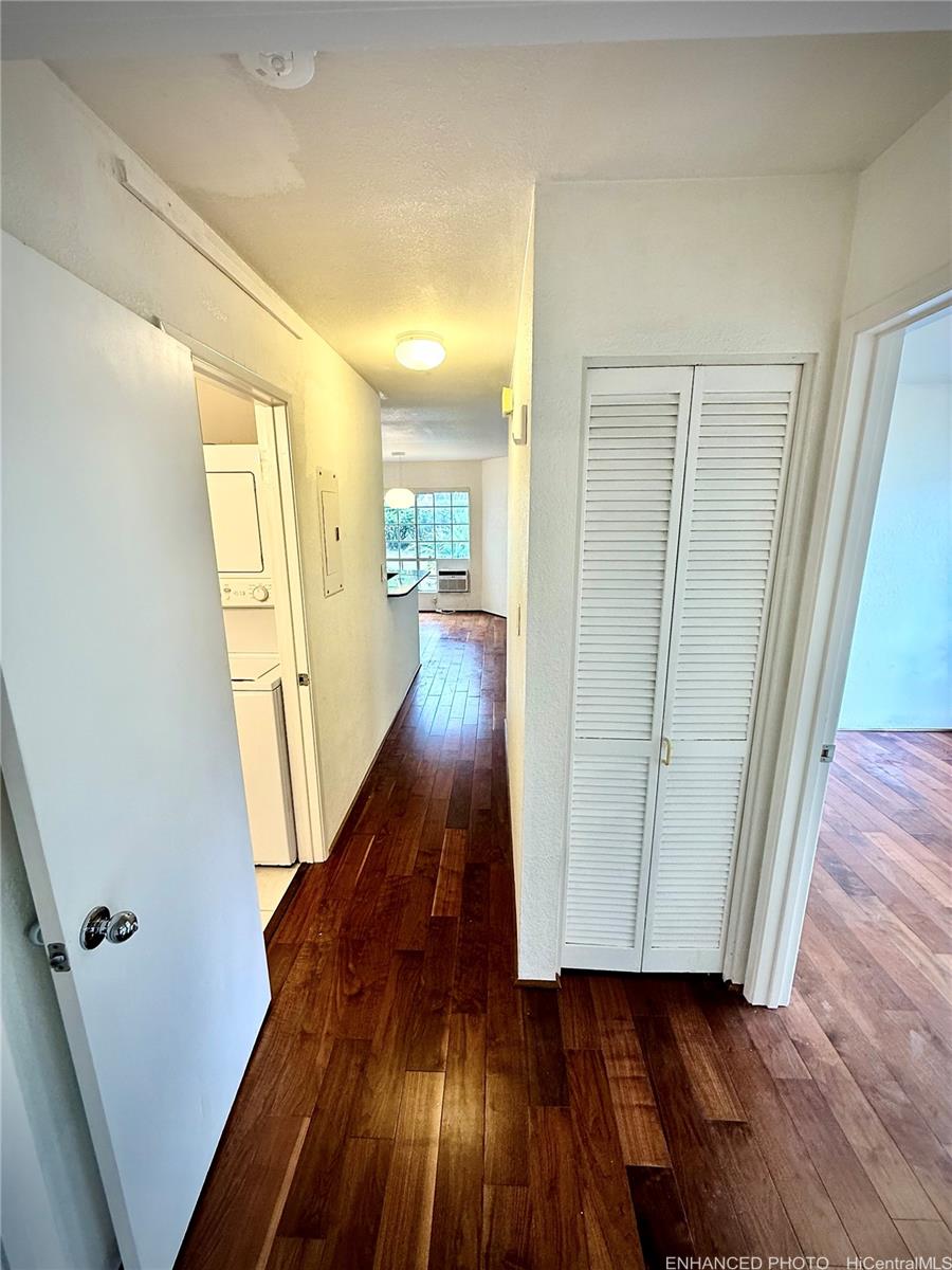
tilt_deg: -13.3
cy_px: 635
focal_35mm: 14
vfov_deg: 102.1
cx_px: 476
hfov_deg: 85.7
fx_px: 513
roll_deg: +0.0
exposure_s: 1/100
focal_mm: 2.22
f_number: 2.2
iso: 125
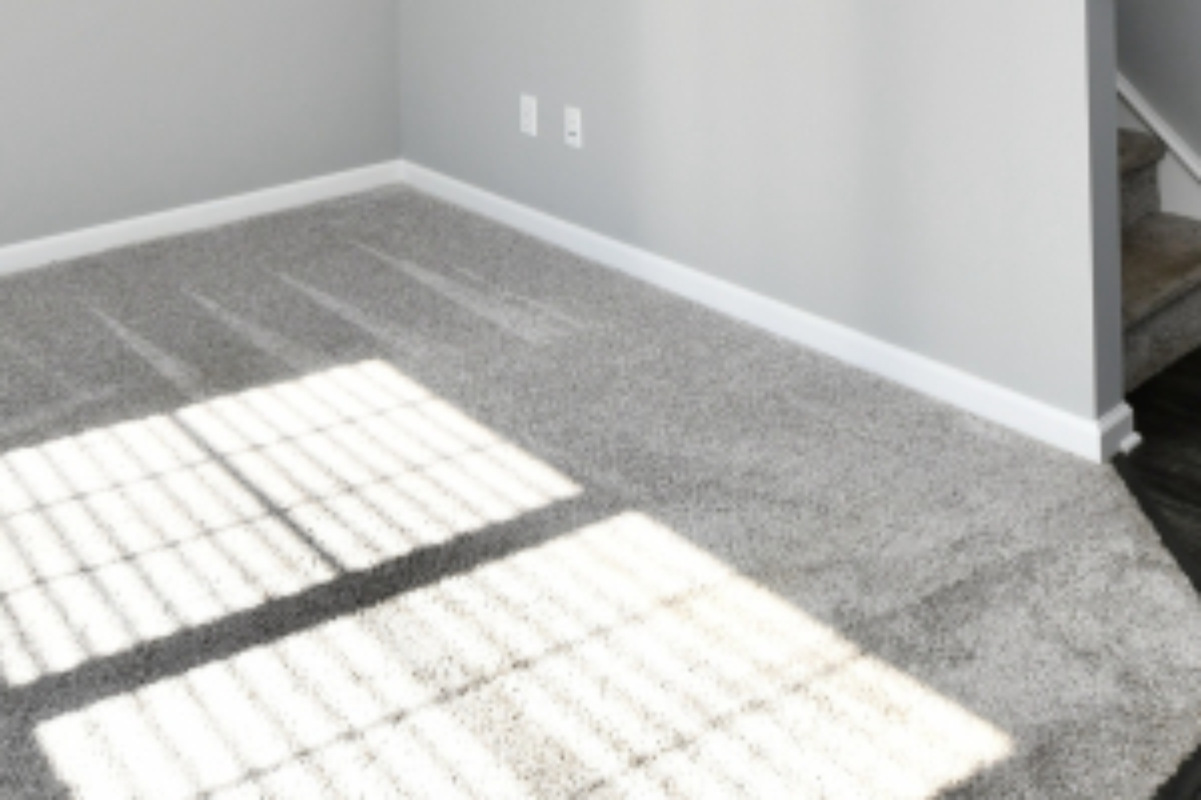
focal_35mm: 35
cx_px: 576
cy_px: -156
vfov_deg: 31.7
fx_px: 1168
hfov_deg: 54.4
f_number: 8
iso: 640
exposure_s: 1/250
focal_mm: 14
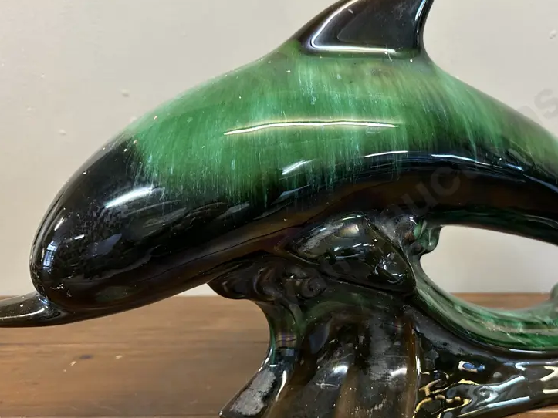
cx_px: 363
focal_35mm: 34
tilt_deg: -17.1
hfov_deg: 53.1
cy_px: 242
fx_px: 548
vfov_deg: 41.7
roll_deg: -0.1
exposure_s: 1/50
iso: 400
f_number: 1.78
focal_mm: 6.86
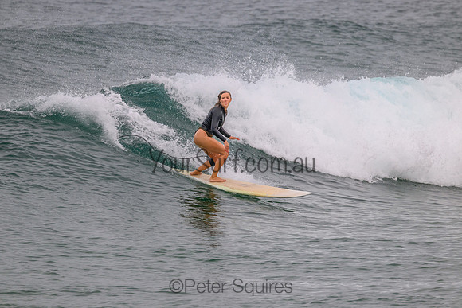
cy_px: 154
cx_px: 231
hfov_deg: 3.2
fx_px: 8343
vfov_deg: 2.1
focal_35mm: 650
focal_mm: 650
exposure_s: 1/1600
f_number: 11
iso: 1400
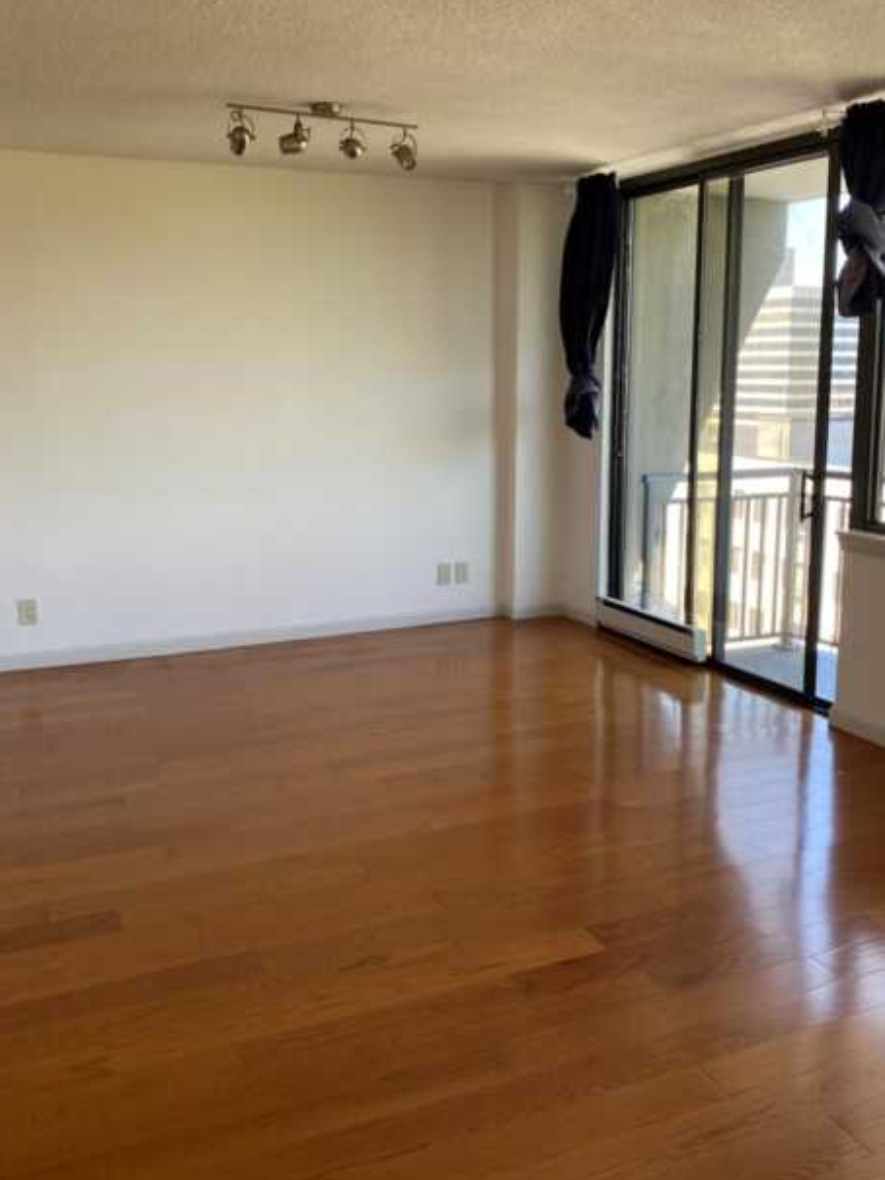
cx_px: 480
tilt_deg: -8.5
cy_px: 566
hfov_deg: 42.9
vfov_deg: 55.3
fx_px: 1125
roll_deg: -0.6
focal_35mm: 33
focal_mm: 4.25
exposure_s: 1/121
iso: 80
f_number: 1.8
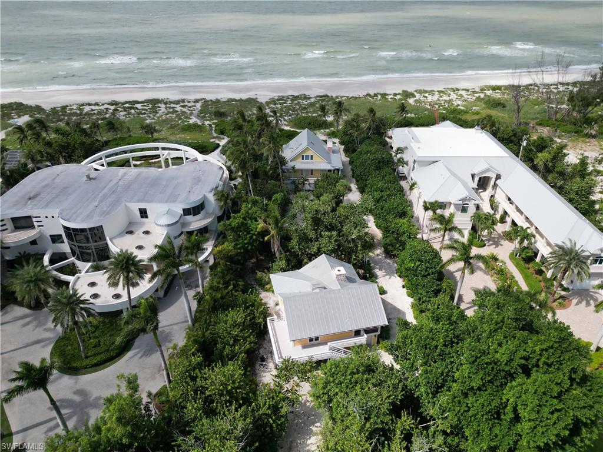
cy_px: 226
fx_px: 418
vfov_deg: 56.8
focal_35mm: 24
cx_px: 302
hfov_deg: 71.6
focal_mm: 6.72
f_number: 1.7
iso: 140
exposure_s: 1/4000
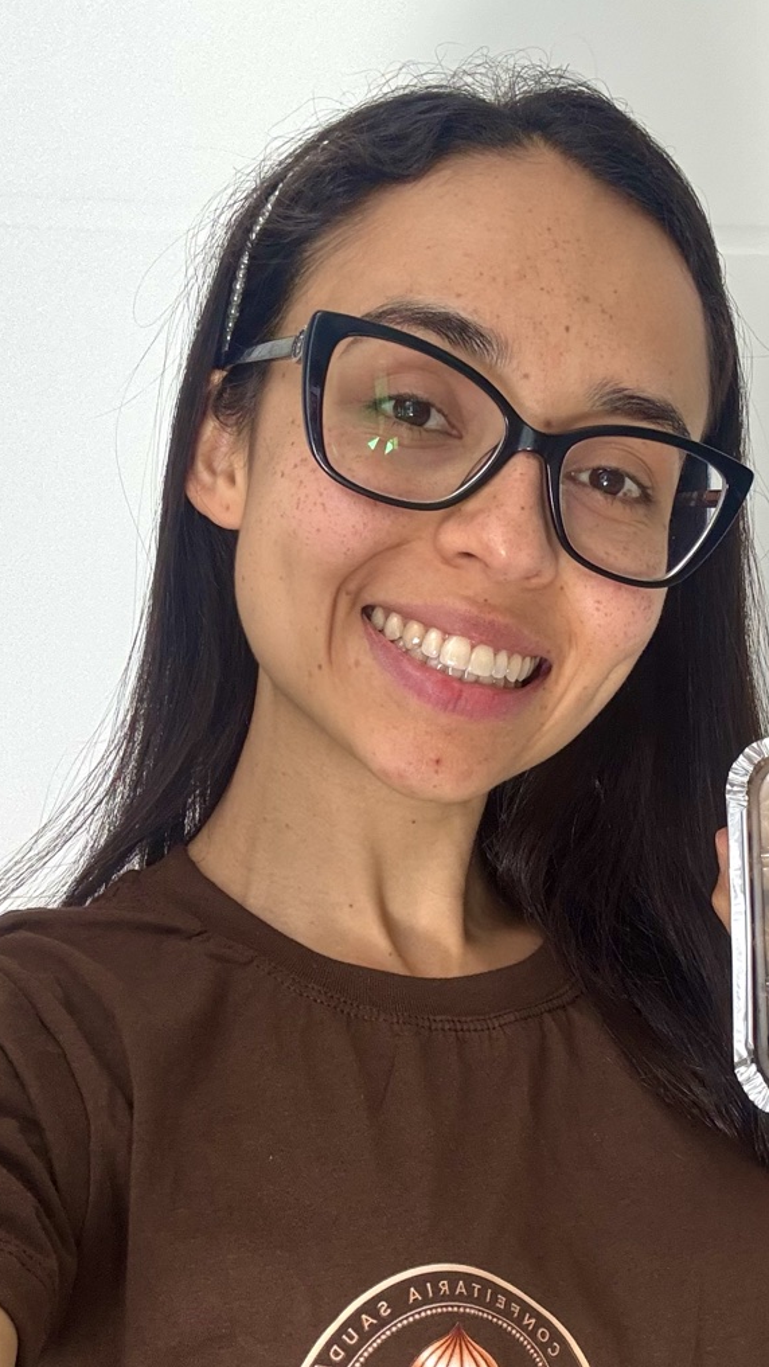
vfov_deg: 45.1
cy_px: 845
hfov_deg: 26.3
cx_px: 530
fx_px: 1631
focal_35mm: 45
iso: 125
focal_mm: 2.69
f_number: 1.9
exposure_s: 1/60
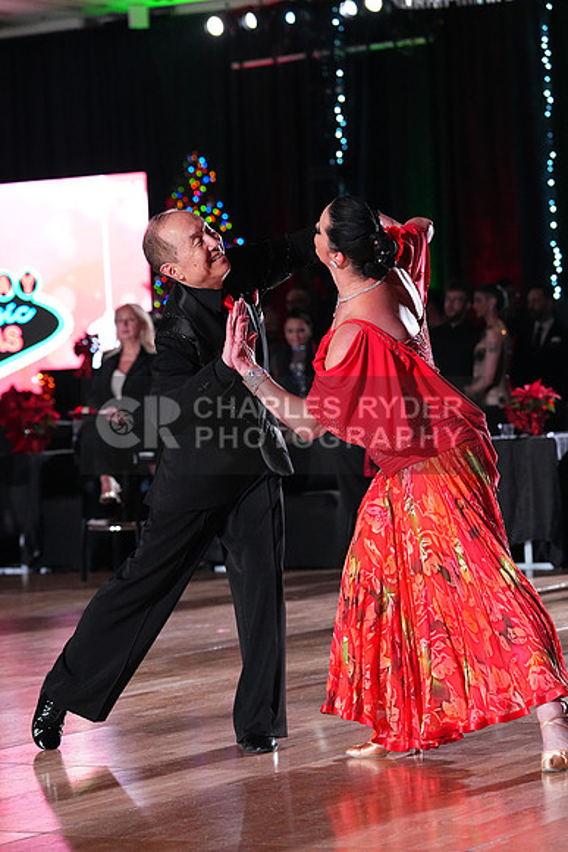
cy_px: 426
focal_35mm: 119
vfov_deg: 17.2
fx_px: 2814
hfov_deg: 11.5
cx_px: 284
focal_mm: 119
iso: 8000
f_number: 5
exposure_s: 1/400
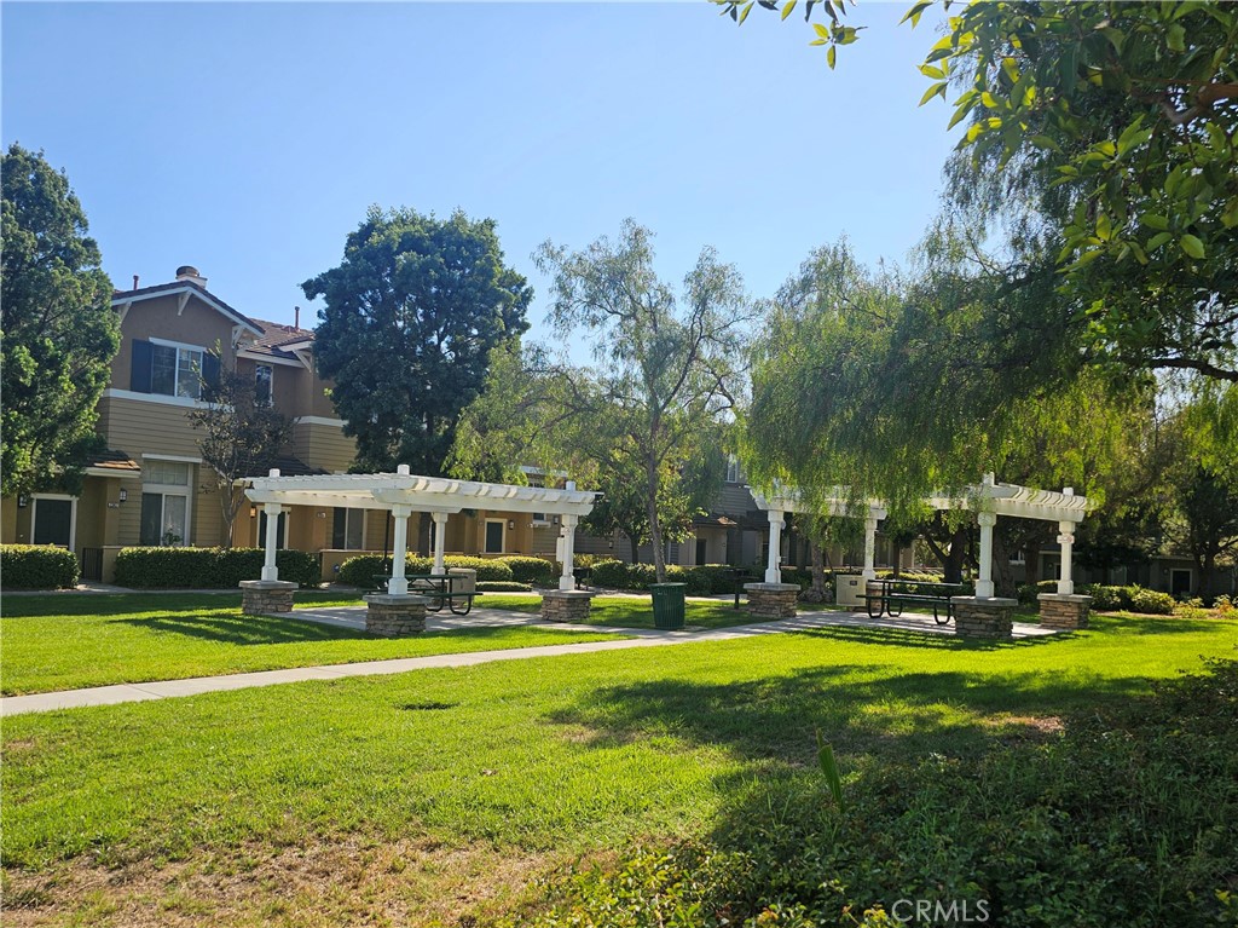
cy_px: 464
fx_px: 822
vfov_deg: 58.8
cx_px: 619
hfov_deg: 74.0
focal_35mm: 23
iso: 10
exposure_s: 1/625
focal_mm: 6.3
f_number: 1.7
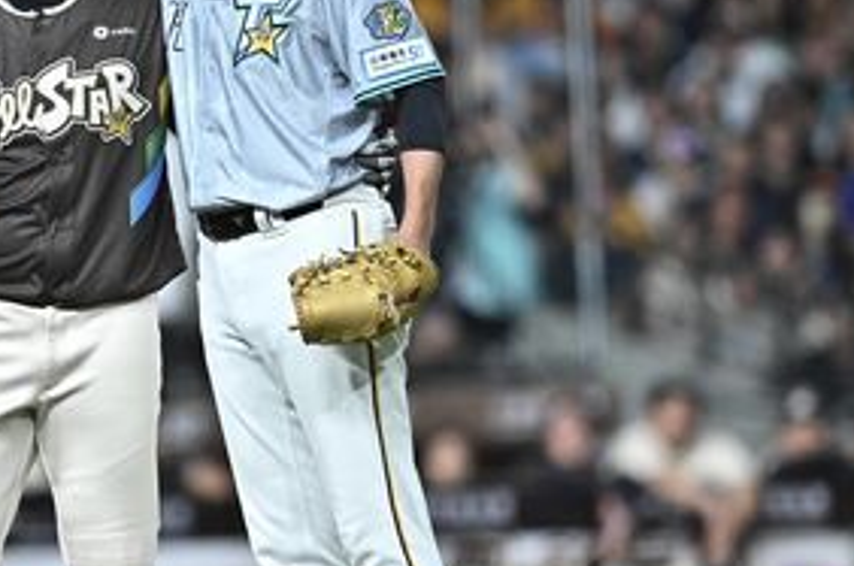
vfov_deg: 2.1
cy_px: 291
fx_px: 15133
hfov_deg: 3.2
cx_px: 212
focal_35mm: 639
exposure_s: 1/1250
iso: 2000
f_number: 2.8
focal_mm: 300
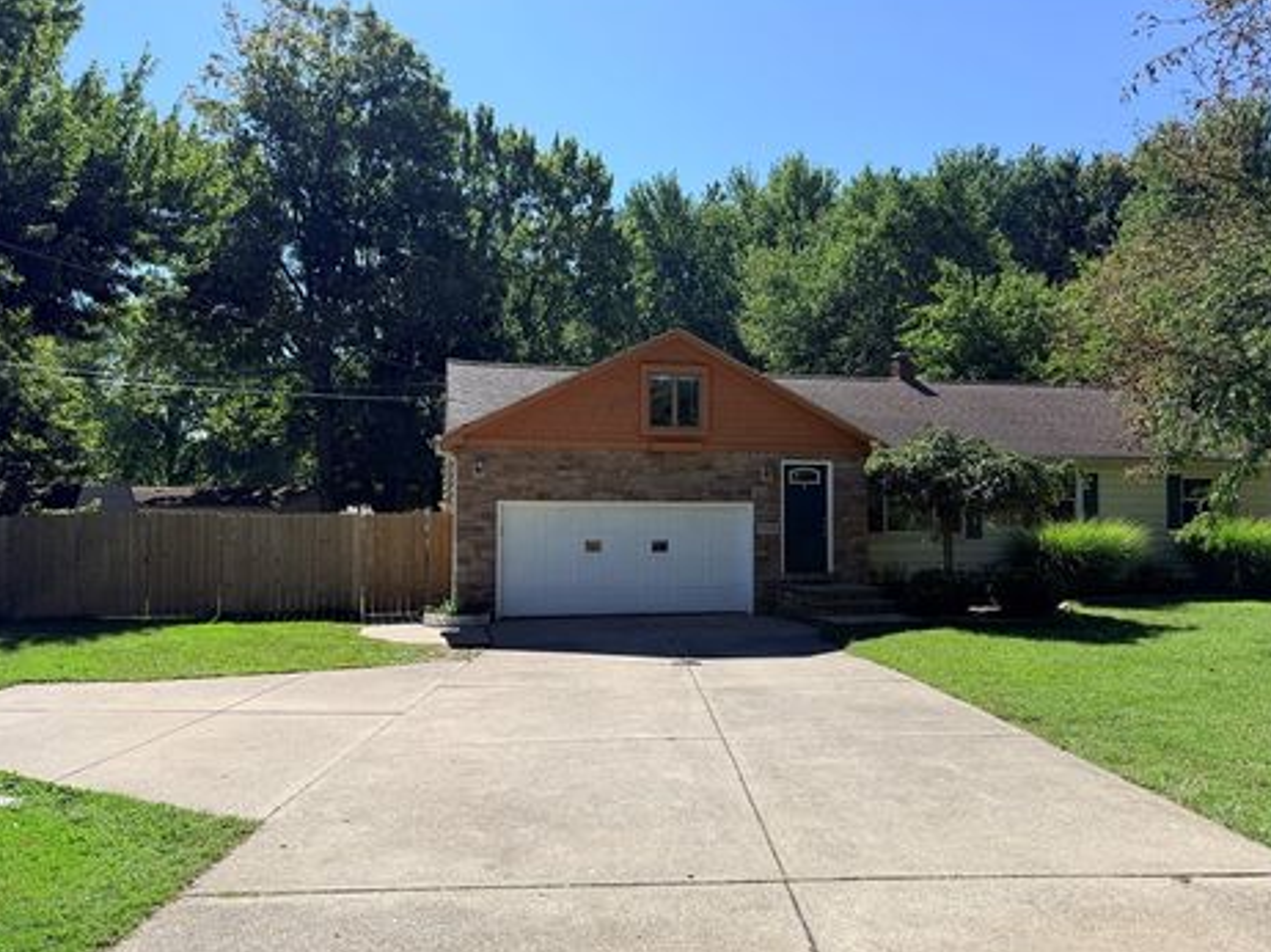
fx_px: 954
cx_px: 663
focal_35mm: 26
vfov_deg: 53.0
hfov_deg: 67.3
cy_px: 483
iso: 80
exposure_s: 1/3584
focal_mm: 6.76
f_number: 1.78
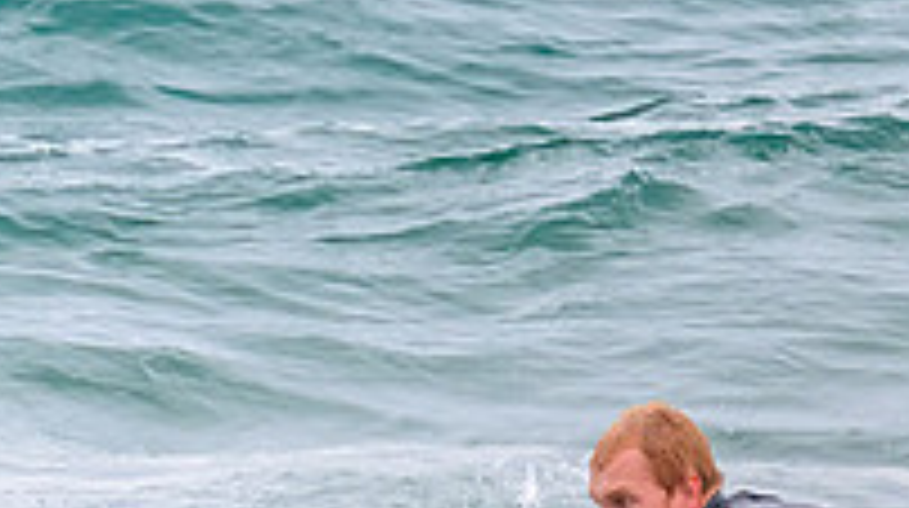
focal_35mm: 2654
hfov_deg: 0.8
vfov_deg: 0.5
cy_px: 633
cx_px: 89
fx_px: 63885
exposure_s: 1/2000
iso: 1400
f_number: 11
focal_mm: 760
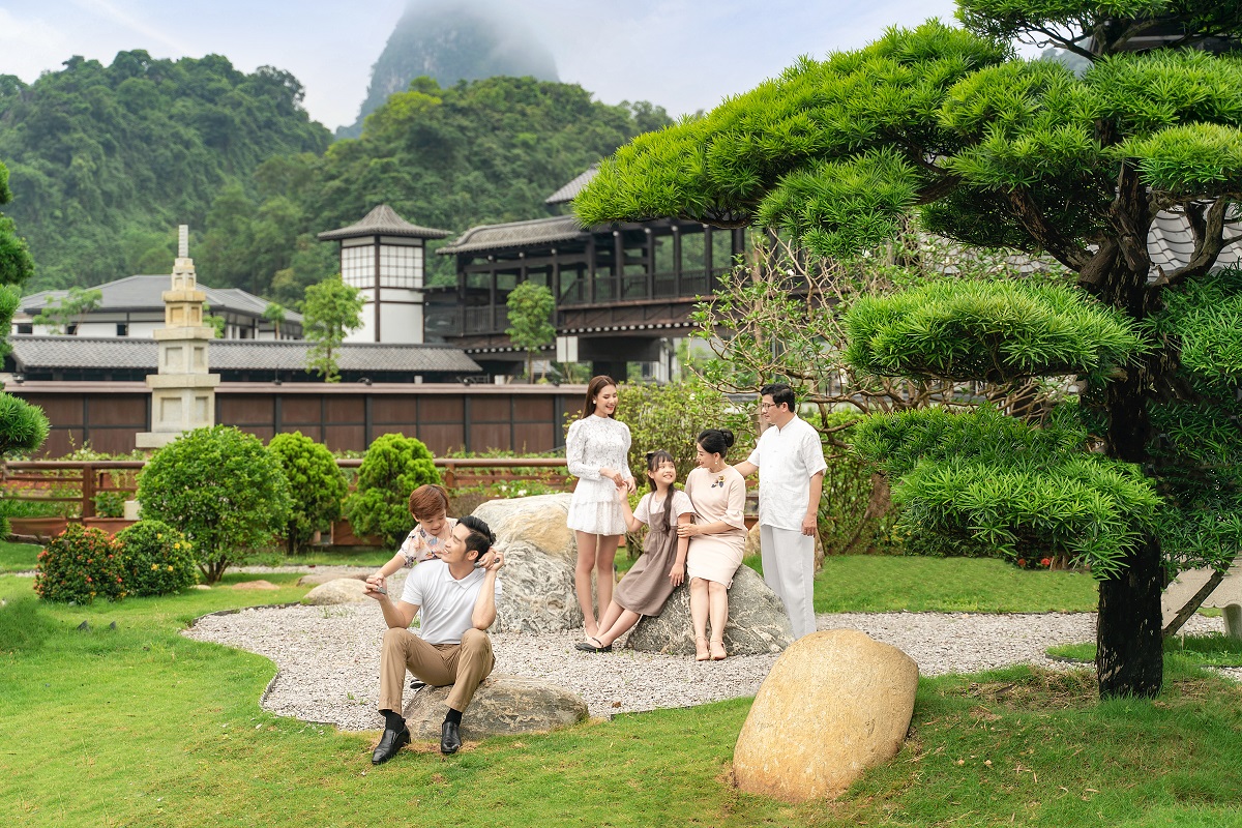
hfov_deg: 36.2
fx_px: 1897
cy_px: 414
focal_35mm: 55
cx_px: 621
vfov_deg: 24.6
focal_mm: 55
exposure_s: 1/500
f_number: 3.2
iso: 200
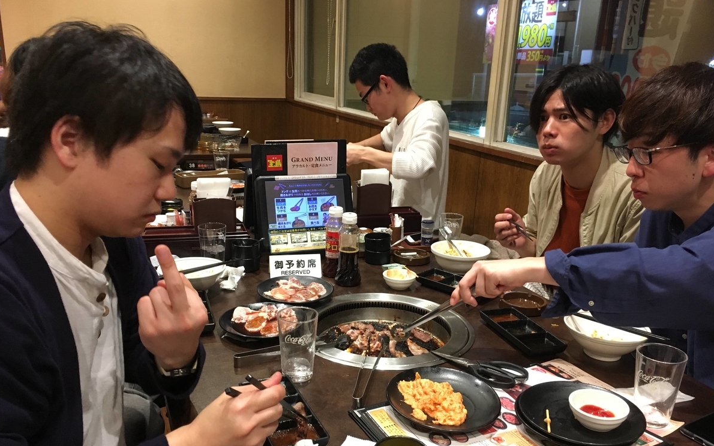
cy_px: 255
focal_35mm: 31
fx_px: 603
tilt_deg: -17.5
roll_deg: -2.0
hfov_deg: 61.2
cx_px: 355
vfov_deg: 40.5
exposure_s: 1/30
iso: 160
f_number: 2.2
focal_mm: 4.15
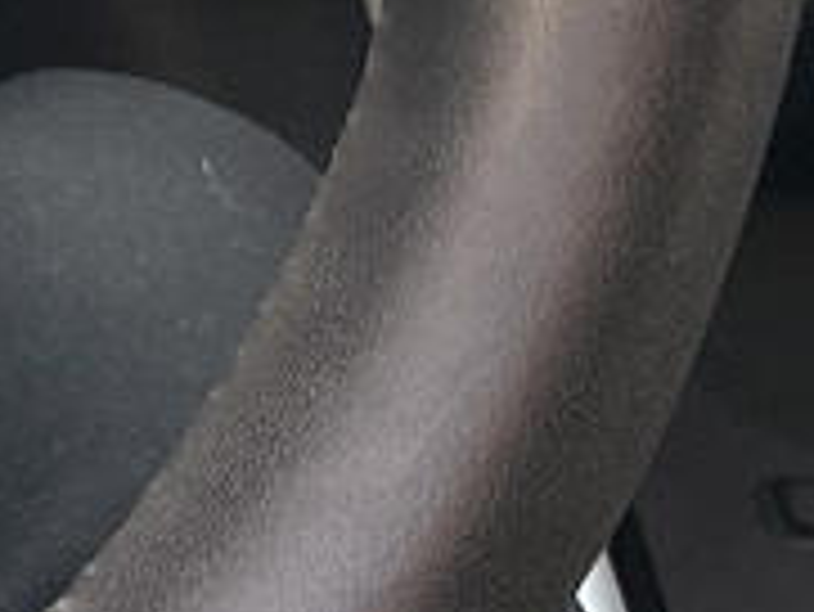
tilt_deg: -17.9
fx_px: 4871
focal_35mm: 207
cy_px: -886
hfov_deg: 8.5
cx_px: -1345
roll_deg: +0.0
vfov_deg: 6.8
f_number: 1.6
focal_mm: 5.1
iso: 32
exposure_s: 1/122
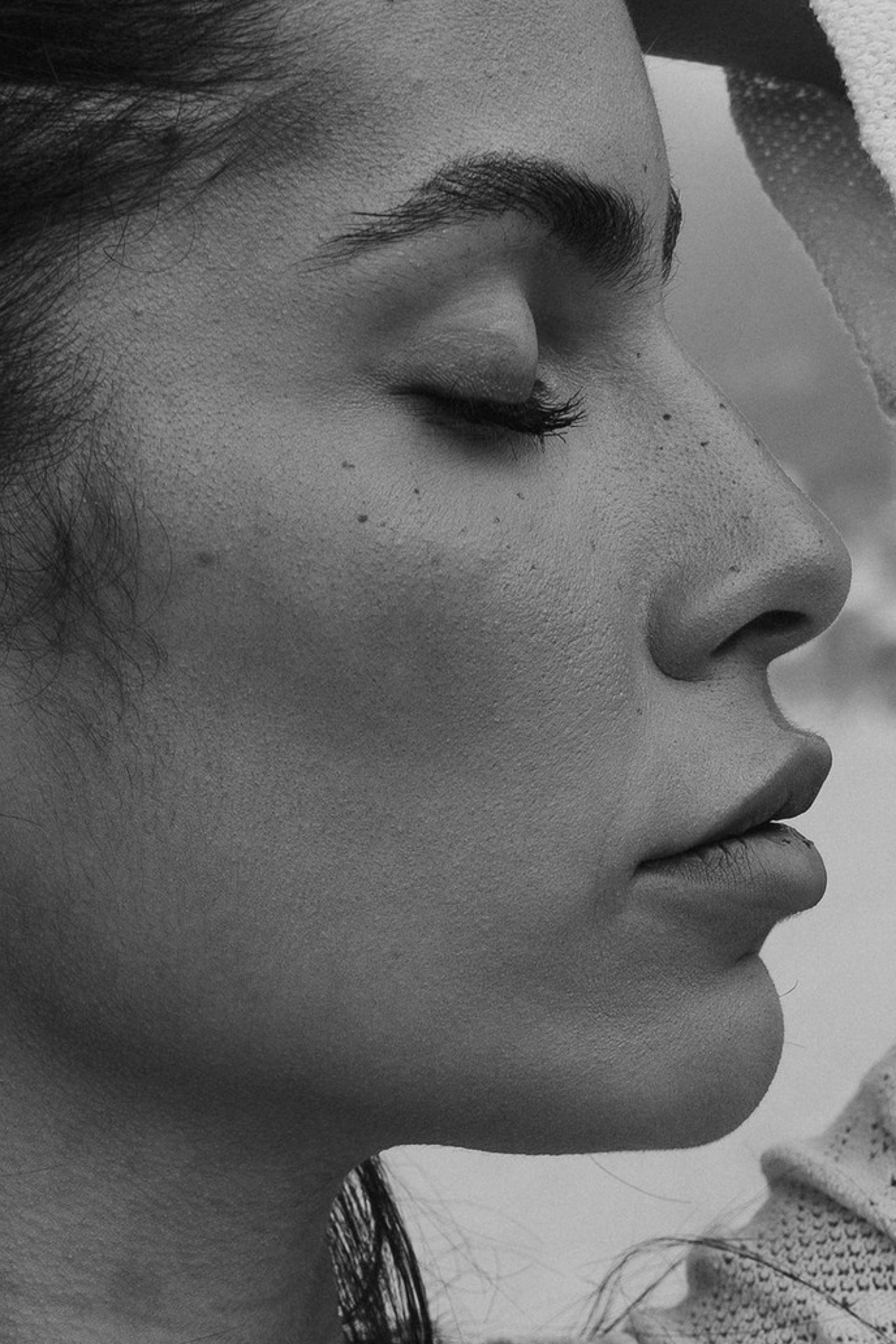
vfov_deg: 12.7
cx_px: 272
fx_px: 5973
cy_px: 1360
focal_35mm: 160
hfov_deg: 8.6
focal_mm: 43
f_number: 8
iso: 160
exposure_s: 1/320
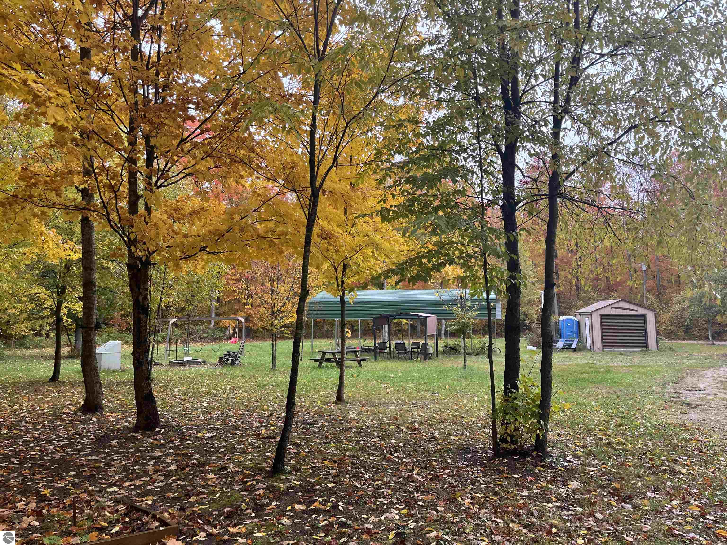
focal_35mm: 26
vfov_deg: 53.1
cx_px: 364
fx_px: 546
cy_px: 272
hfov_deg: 67.3
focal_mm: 5.1
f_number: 1.6
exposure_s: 1/126
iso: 50
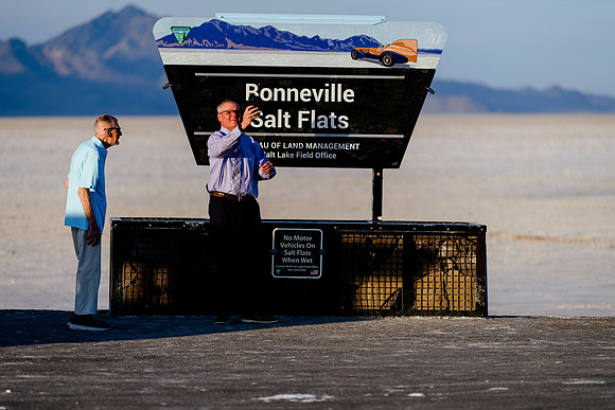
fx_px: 3563
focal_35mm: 209
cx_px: 308
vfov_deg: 6.6
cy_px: 205
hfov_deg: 9.9
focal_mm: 200
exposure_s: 1/2000
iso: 200
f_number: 2.8
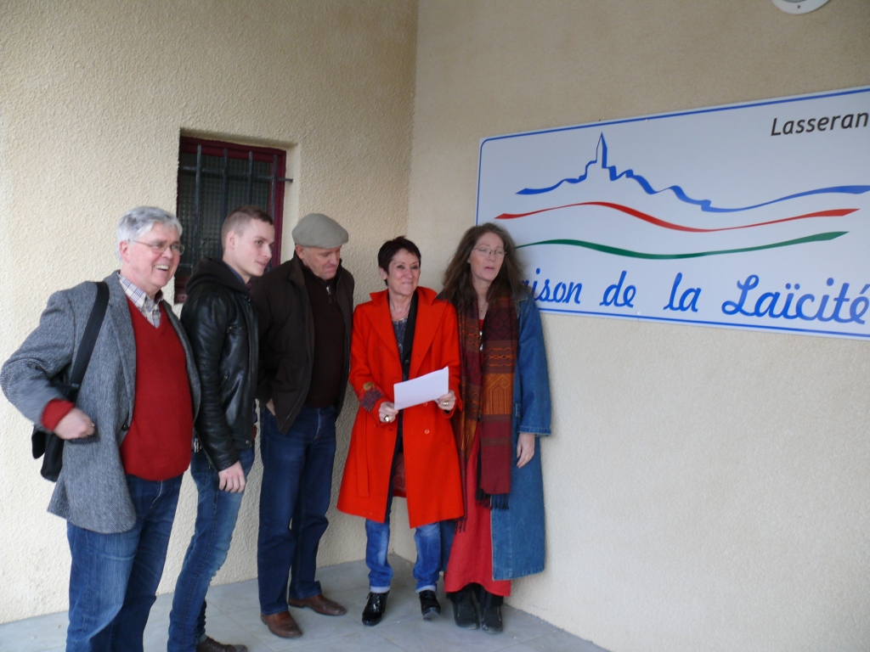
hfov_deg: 52.6
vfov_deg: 40.7
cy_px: 326
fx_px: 880
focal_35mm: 35
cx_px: 435
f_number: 2.8
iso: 100
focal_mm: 7.4
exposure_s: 1/30
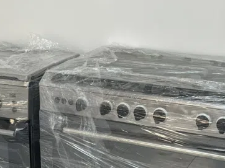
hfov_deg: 41.1
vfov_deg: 31.5
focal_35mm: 46
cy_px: 79
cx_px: 94
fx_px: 299
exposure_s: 1/121
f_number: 1.5
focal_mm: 5.7
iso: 64
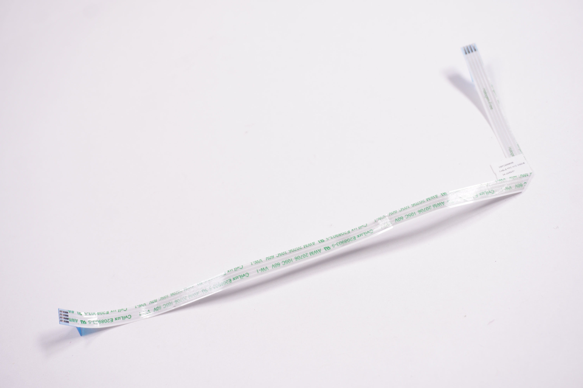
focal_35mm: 56
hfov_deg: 36.0
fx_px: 898
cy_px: 194
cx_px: 292
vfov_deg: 24.4
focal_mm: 37
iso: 160
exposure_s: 1/125
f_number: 5.6
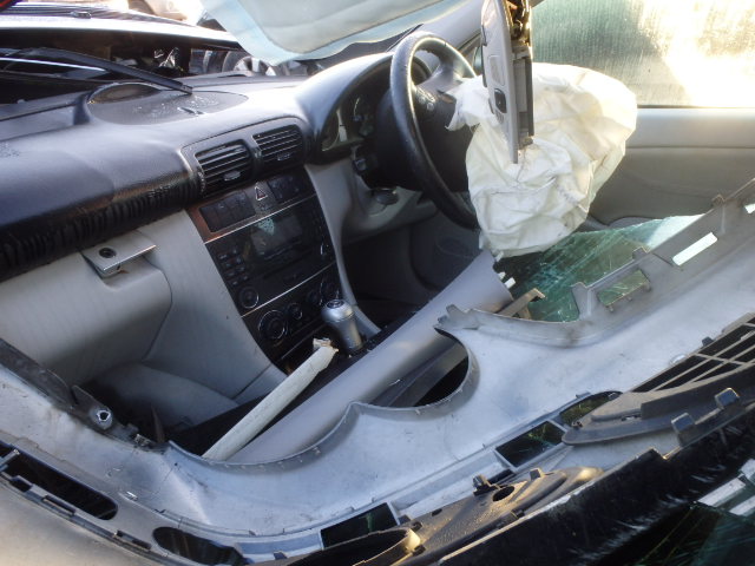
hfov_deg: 63.4
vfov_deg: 49.7
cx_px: 378
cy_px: 283
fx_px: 611
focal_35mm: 28
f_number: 3.9
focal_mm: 5
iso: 200
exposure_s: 1/50
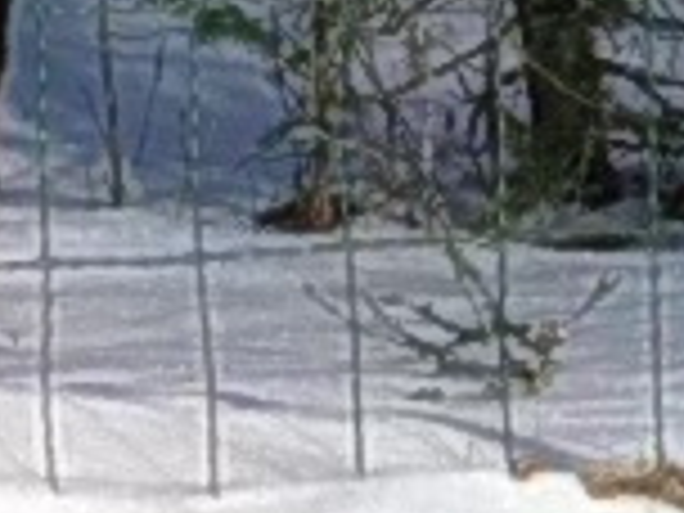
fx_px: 24759
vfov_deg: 1.2
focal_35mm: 1253
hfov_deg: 1.6
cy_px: 436
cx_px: -418
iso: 250
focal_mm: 52.8
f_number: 5.1
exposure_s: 1/600
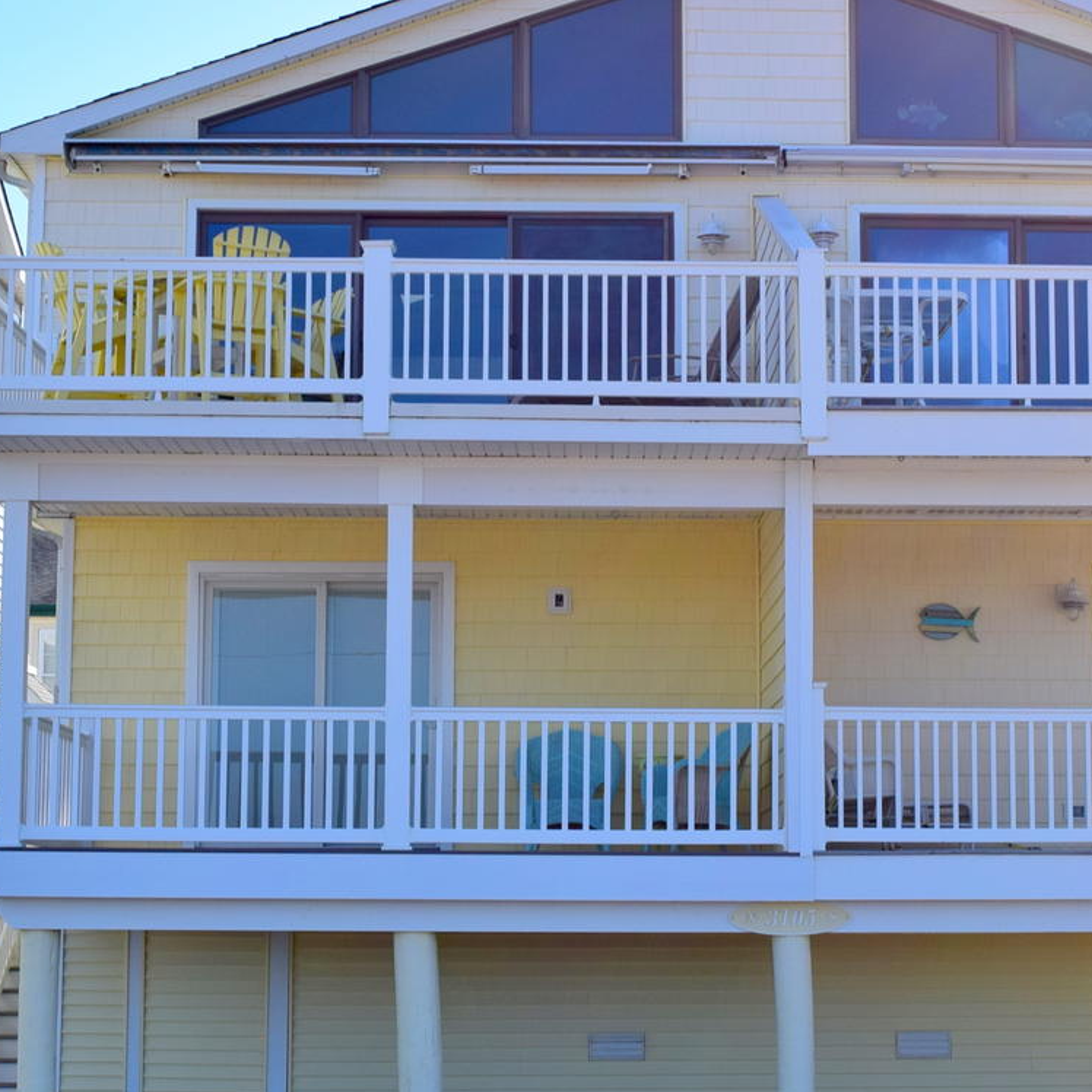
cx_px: 692
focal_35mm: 69
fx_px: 2460
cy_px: 648
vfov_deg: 25.0
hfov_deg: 24.9
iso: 250
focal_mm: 25
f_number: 11
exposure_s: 1/500
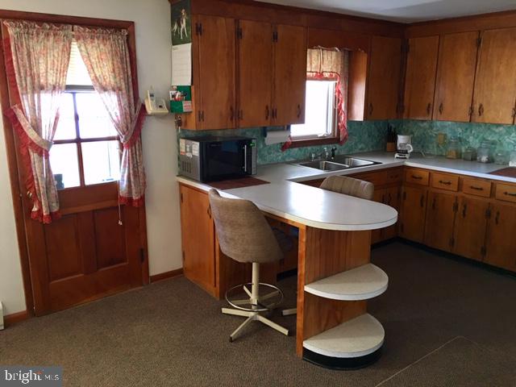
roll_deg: -0.6
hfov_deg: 61.7
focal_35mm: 29
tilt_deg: -12.5
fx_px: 432
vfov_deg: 48.2
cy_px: 194
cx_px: 258
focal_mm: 4.15
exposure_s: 1/15
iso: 100
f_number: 2.2
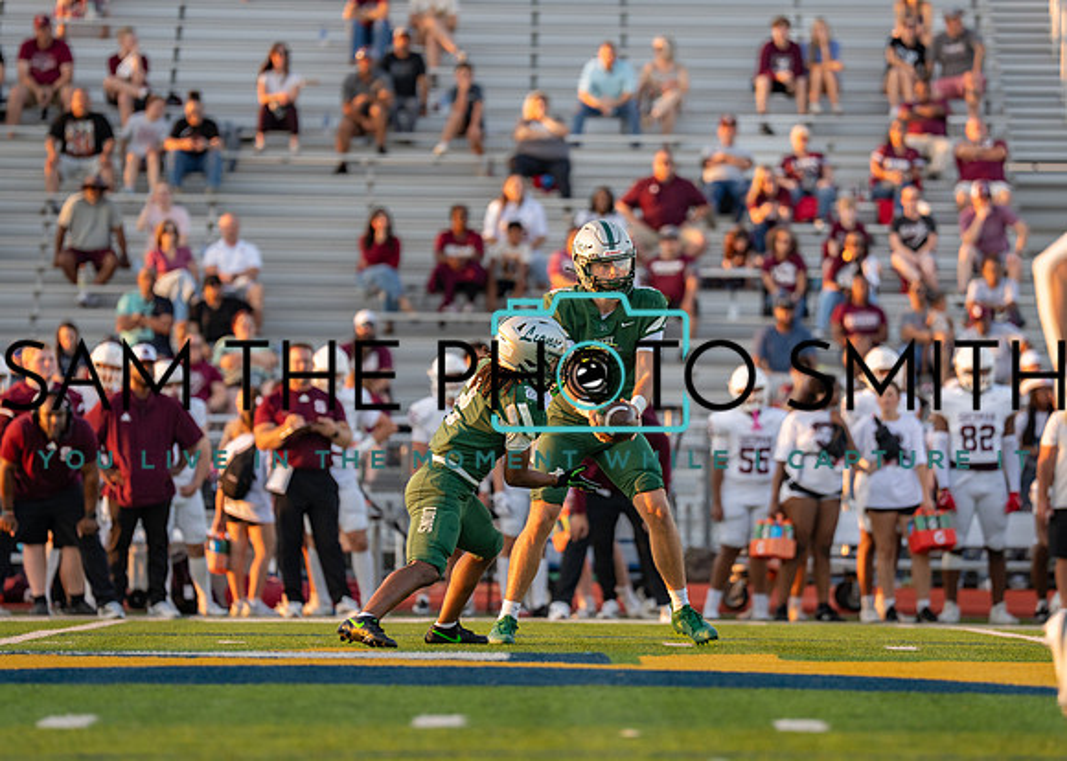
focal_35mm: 273
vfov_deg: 5.3
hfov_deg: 7.4
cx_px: 600
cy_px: 357
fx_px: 8284
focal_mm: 200
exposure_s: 1/1250
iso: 500
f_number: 2.8
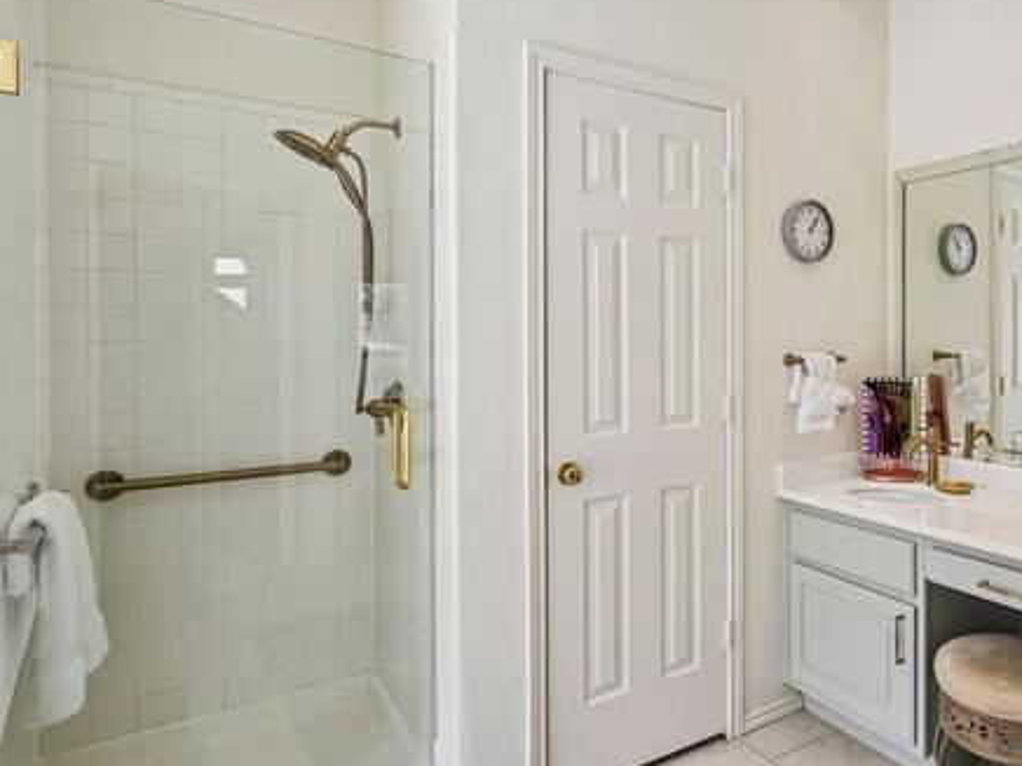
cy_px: 333
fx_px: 709
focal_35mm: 24
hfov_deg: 67.8
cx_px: 745
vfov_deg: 56.6
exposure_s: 1/200
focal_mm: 17
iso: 400
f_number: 8
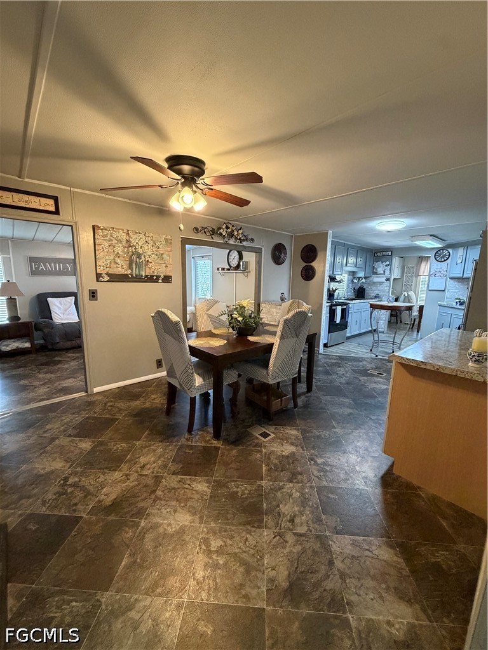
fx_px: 263
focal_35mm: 14
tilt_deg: -9.4
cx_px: 244
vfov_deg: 102.1
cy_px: 325
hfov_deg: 85.7
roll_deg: +0.1
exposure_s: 1/60
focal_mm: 2.22
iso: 500
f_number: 2.2
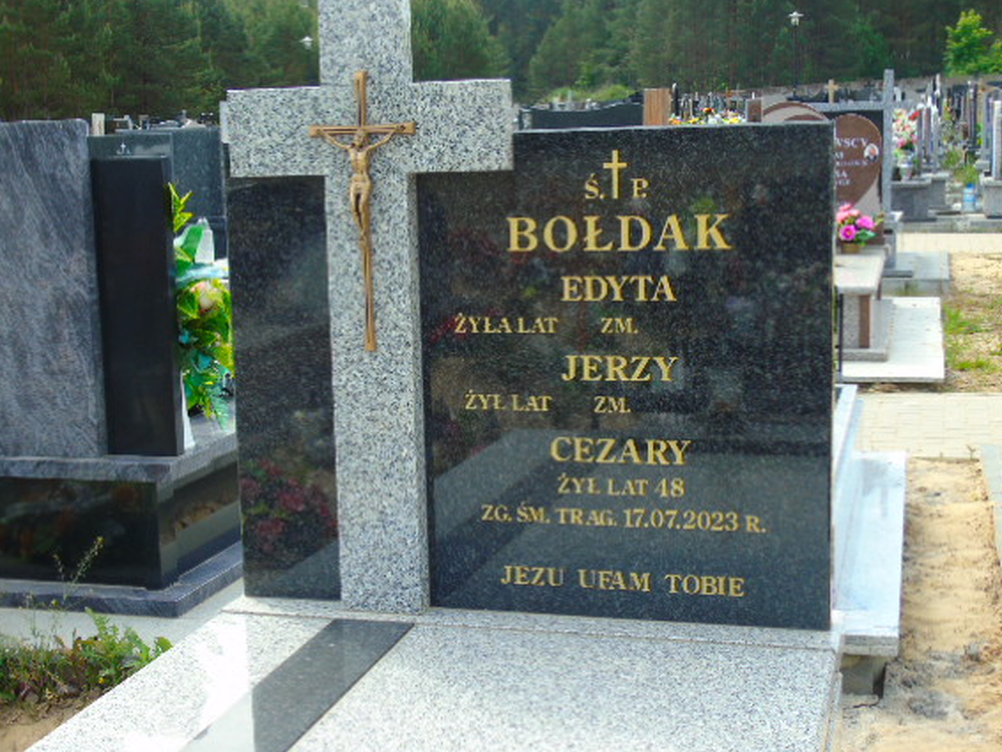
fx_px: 1506
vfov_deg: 28.1
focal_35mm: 52
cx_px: 444
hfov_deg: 36.8
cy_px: 389
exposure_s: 1/250
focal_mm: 8.2
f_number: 4.1
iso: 80
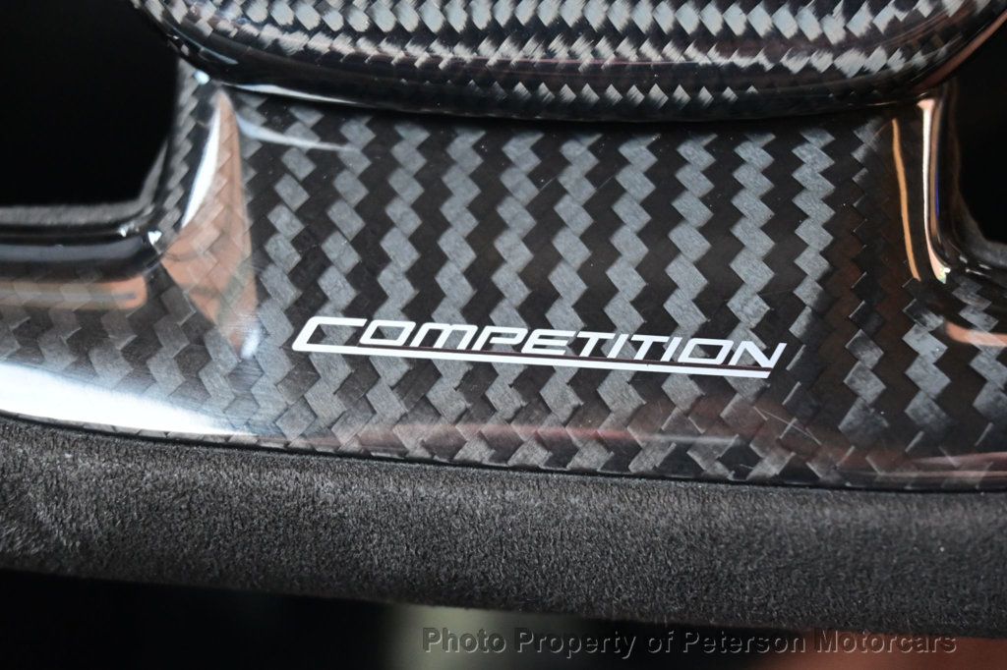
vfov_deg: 25.0
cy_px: 335
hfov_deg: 36.9
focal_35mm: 54
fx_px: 1510
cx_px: 504
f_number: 5.3
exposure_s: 1/60
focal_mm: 36
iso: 1800
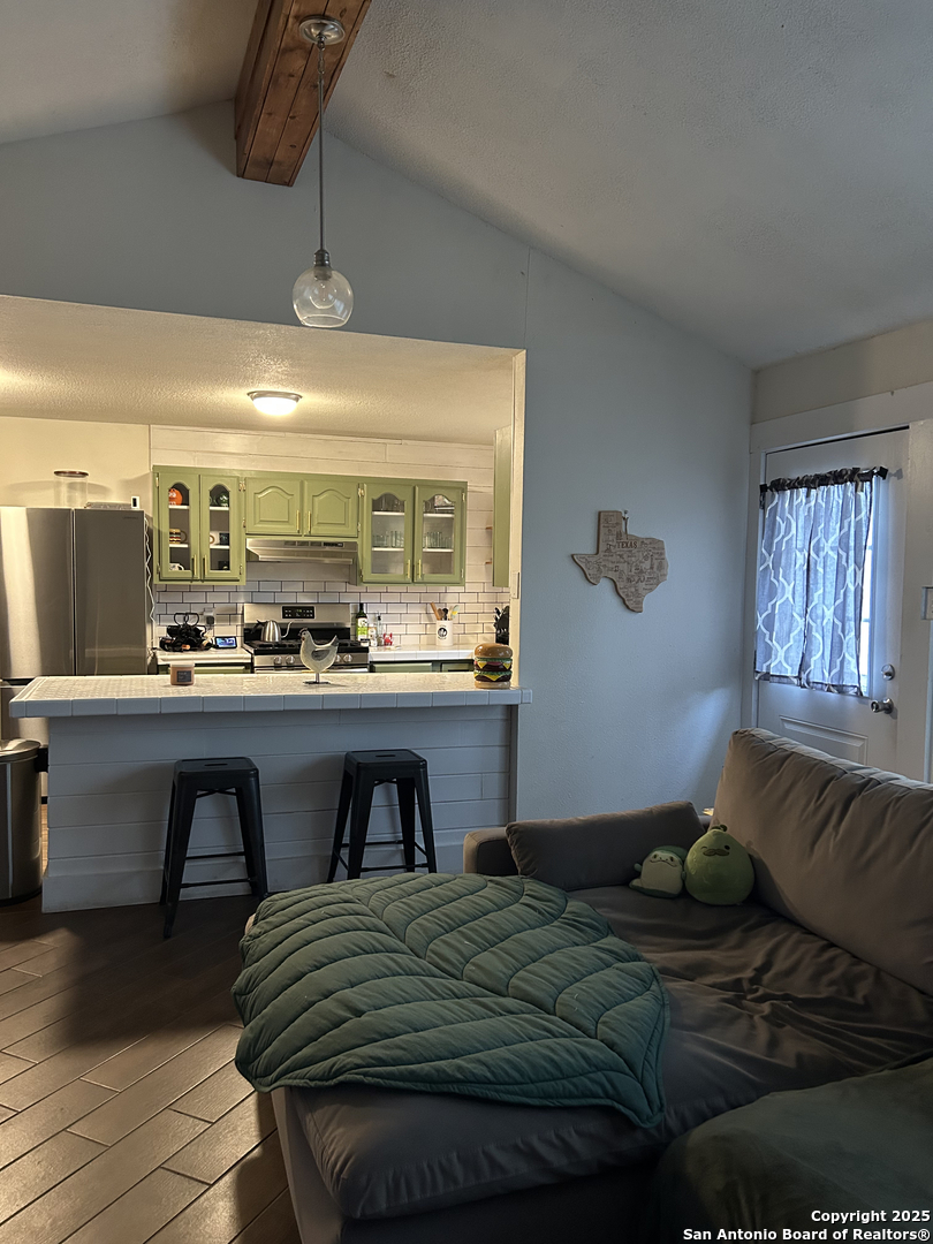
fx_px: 934
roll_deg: -0.4
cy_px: 622
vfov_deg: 67.3
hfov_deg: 53.1
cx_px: 466
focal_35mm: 26
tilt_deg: -4.1
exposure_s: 1/40
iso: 400
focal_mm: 5.7
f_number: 1.5
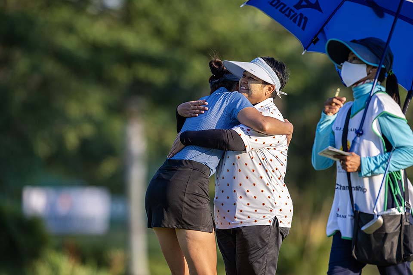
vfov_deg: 3.4
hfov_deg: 5.2
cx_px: 206
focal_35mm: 400
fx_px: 4589
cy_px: 138
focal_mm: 400
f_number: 4
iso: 800
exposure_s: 1/2000
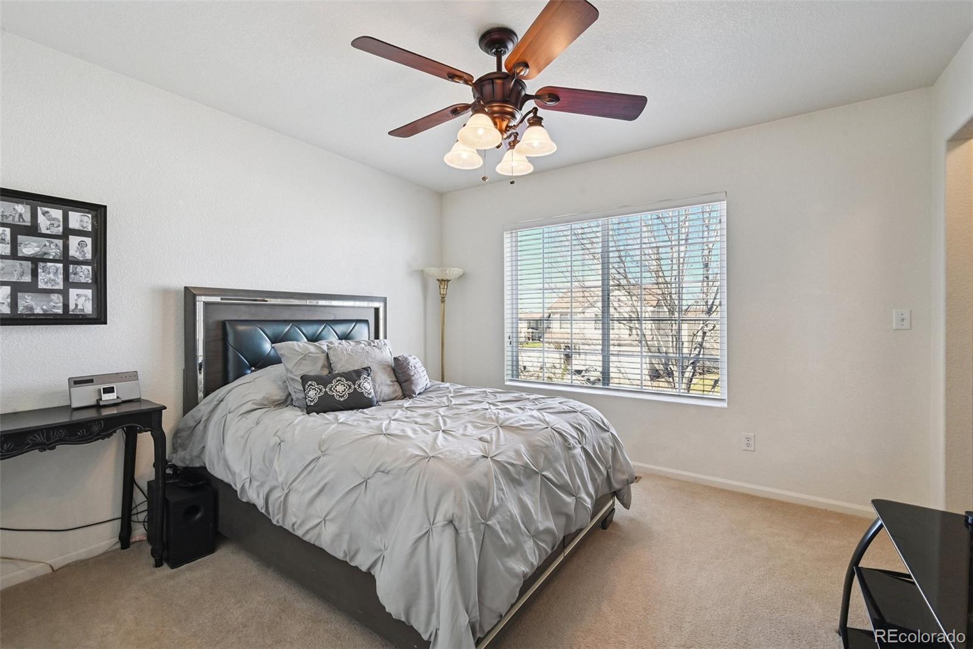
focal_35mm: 15
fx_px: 405
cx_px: 486
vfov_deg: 77.3
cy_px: 324
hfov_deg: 100.4
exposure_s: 1/30
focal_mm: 15
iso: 400
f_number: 10
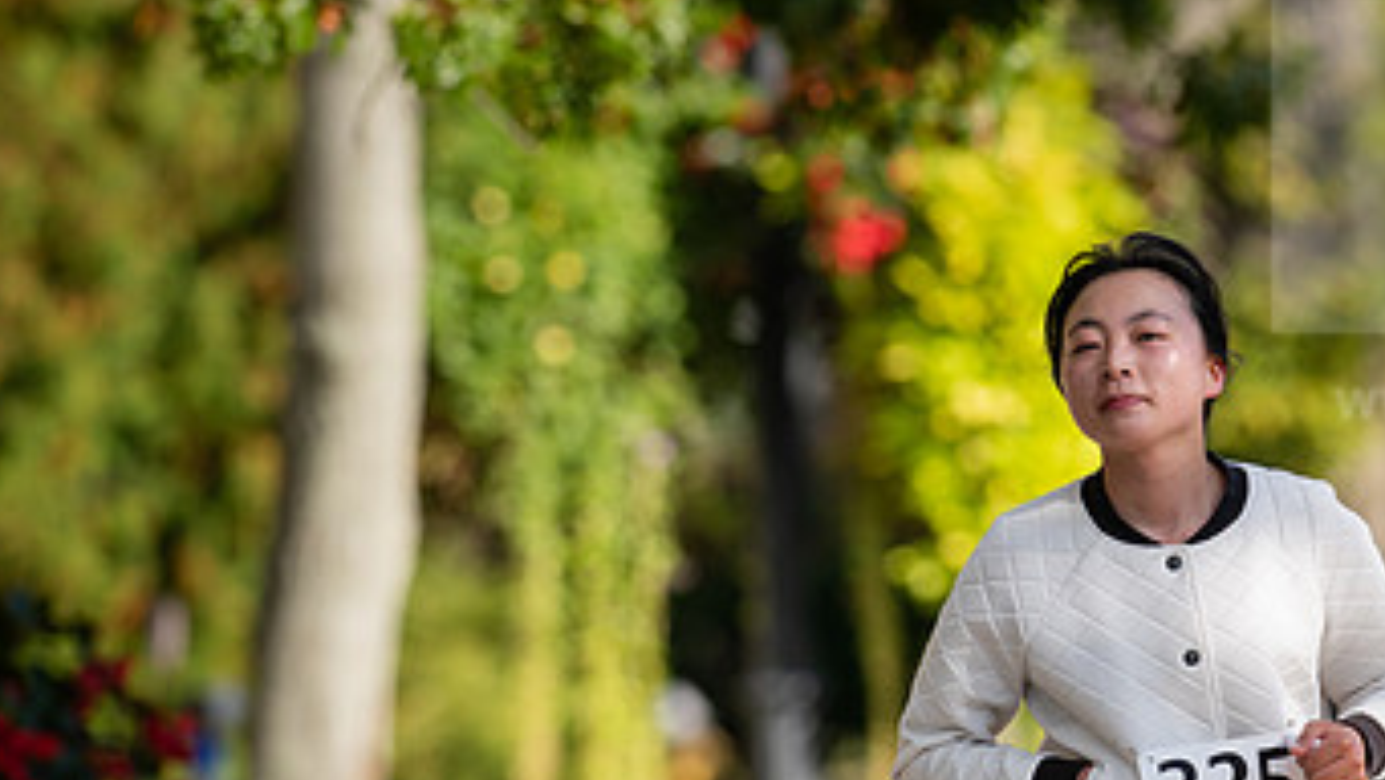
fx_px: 19616
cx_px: 1149
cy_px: 485
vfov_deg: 2.3
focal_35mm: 534
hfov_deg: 4.0
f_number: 5
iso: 200
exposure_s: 1/800
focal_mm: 300
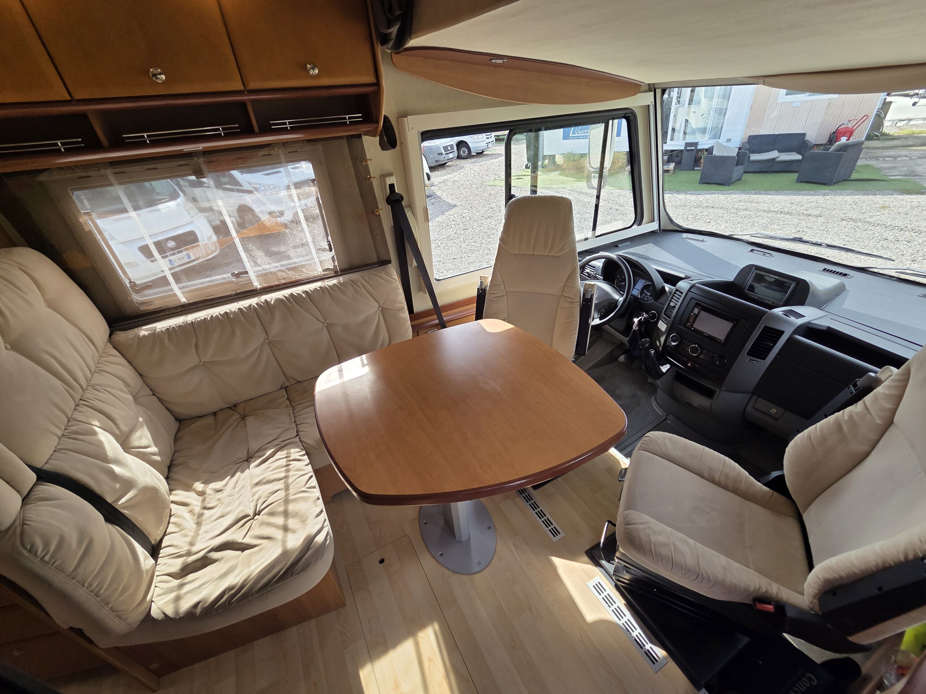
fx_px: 348
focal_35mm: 13
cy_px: 347
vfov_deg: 89.9
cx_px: 463
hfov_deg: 106.2
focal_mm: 2.2
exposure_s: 1/532
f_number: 2.2
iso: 50
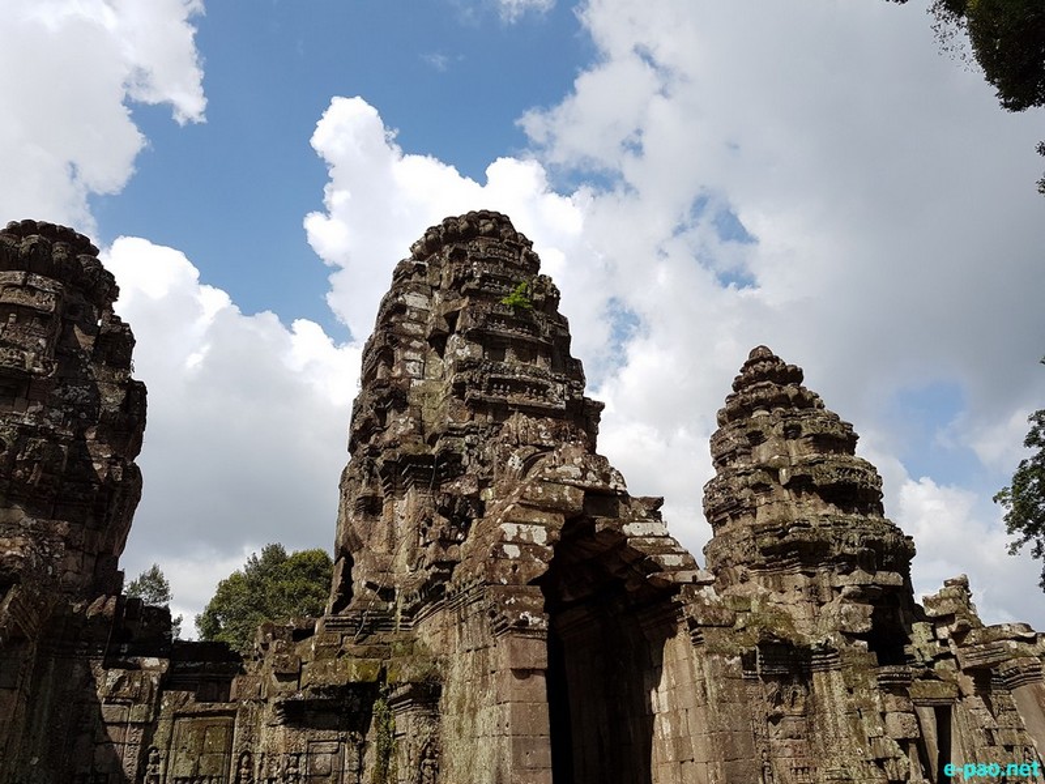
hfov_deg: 67.3
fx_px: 785
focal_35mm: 26
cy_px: 392
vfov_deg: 53.1
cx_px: 522
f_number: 1.7
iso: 40
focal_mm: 4.2
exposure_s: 1/2504
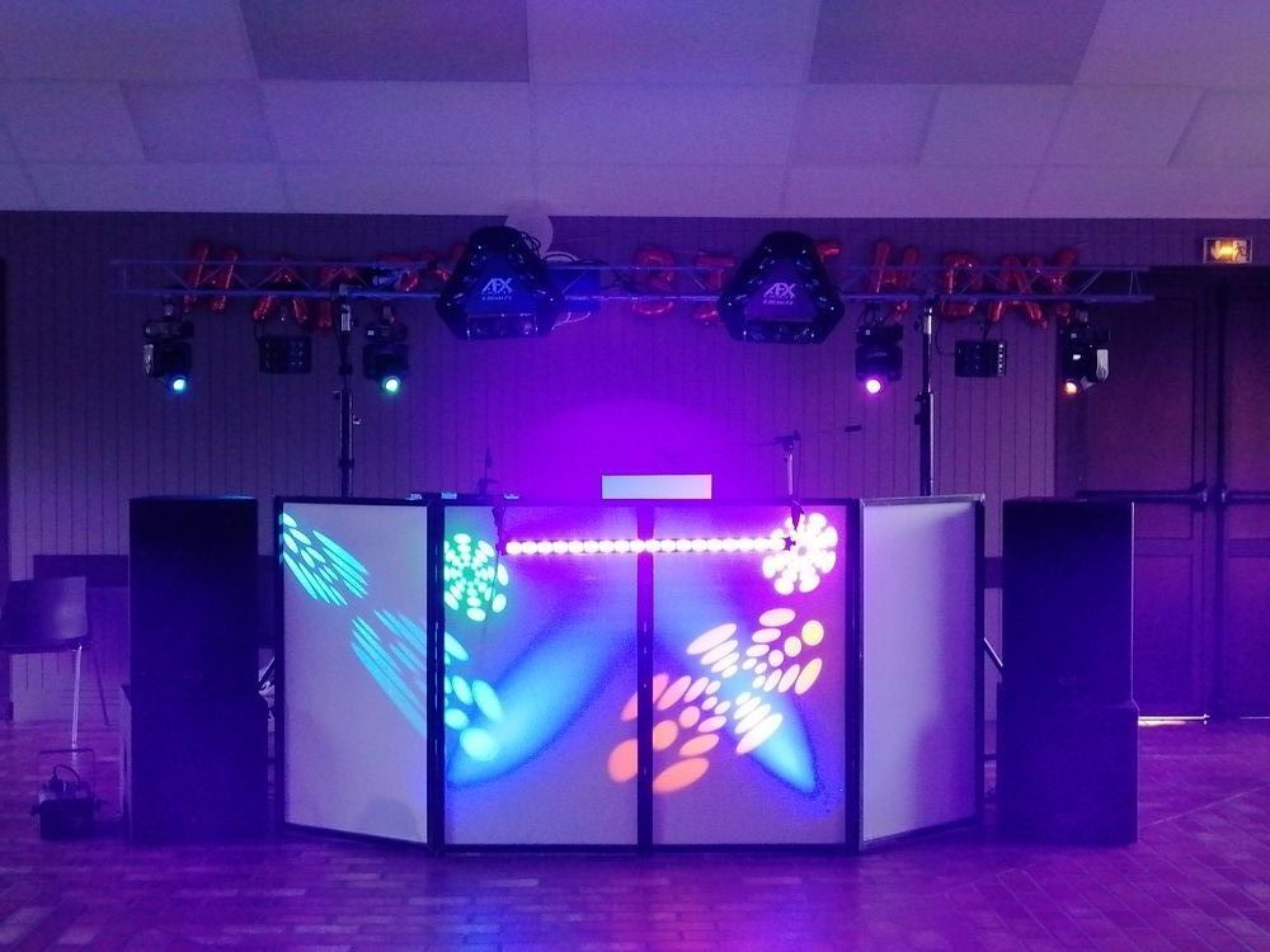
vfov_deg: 30.9
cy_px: 476
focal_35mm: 47
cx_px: 635
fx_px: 1724
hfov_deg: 40.4
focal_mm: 3.95
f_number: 1.8
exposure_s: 1/24
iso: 320
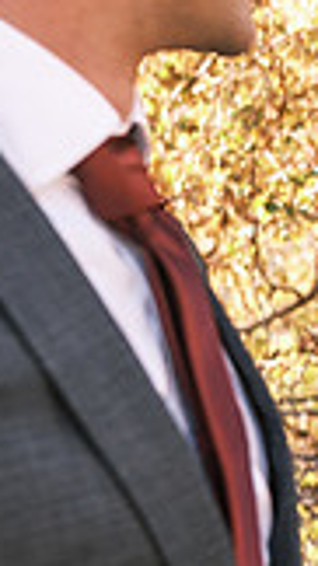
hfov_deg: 10.1
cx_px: 821
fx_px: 1516
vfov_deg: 20.9
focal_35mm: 101
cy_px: 449
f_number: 2
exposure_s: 1/950
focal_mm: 18
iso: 250
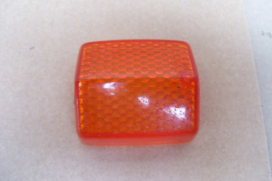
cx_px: 138
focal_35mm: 39
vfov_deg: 34.2
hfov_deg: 49.5
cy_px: 85
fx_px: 295
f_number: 2.7
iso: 160
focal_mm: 6
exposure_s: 1/8
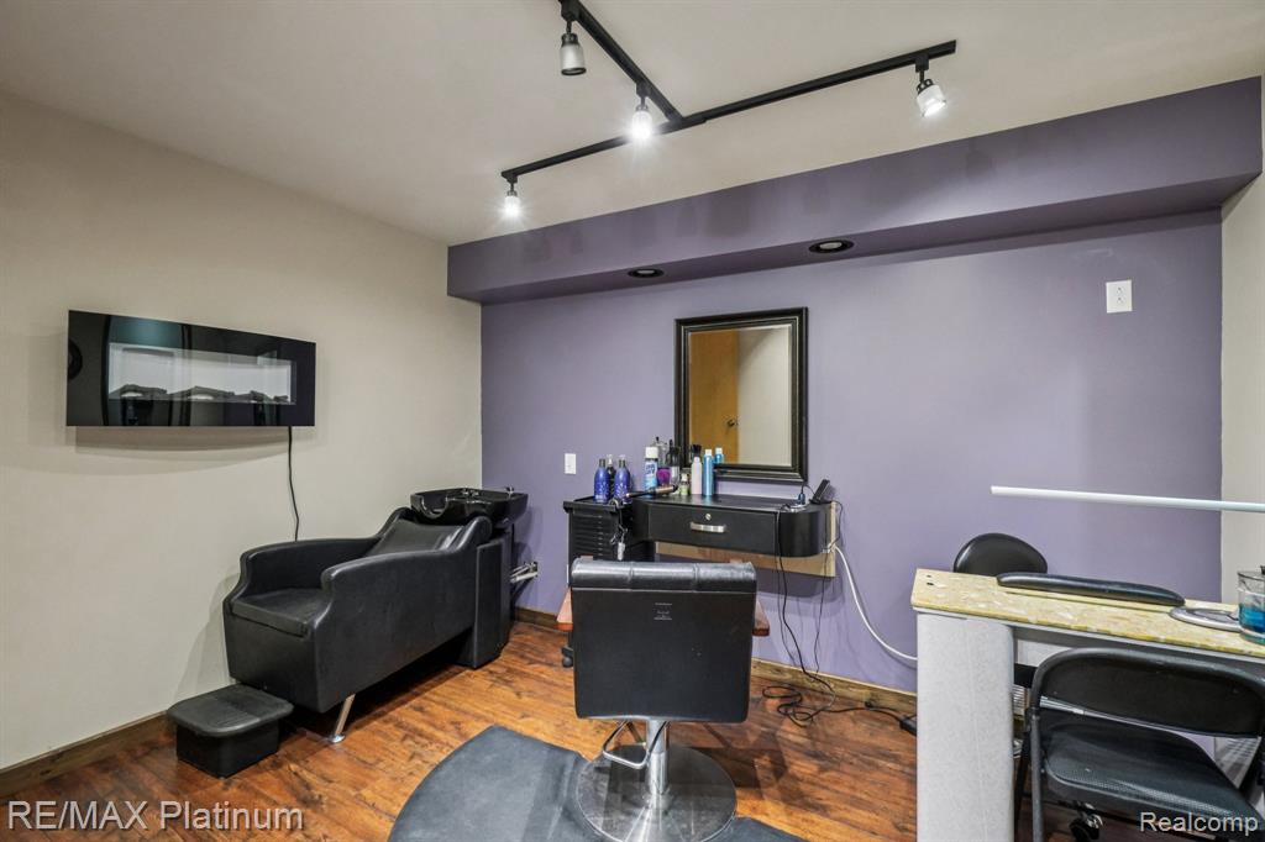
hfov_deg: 100.4
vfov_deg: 77.3
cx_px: 632
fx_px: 527
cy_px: 421
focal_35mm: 15
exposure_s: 1/30
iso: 5000
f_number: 8
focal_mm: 10
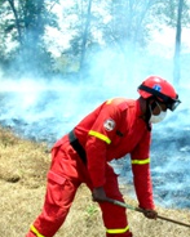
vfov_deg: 27.8
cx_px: 132
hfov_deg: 22.3
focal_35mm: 68
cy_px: 148
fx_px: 478
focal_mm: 5.7
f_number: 5.5
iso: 64
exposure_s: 1/250
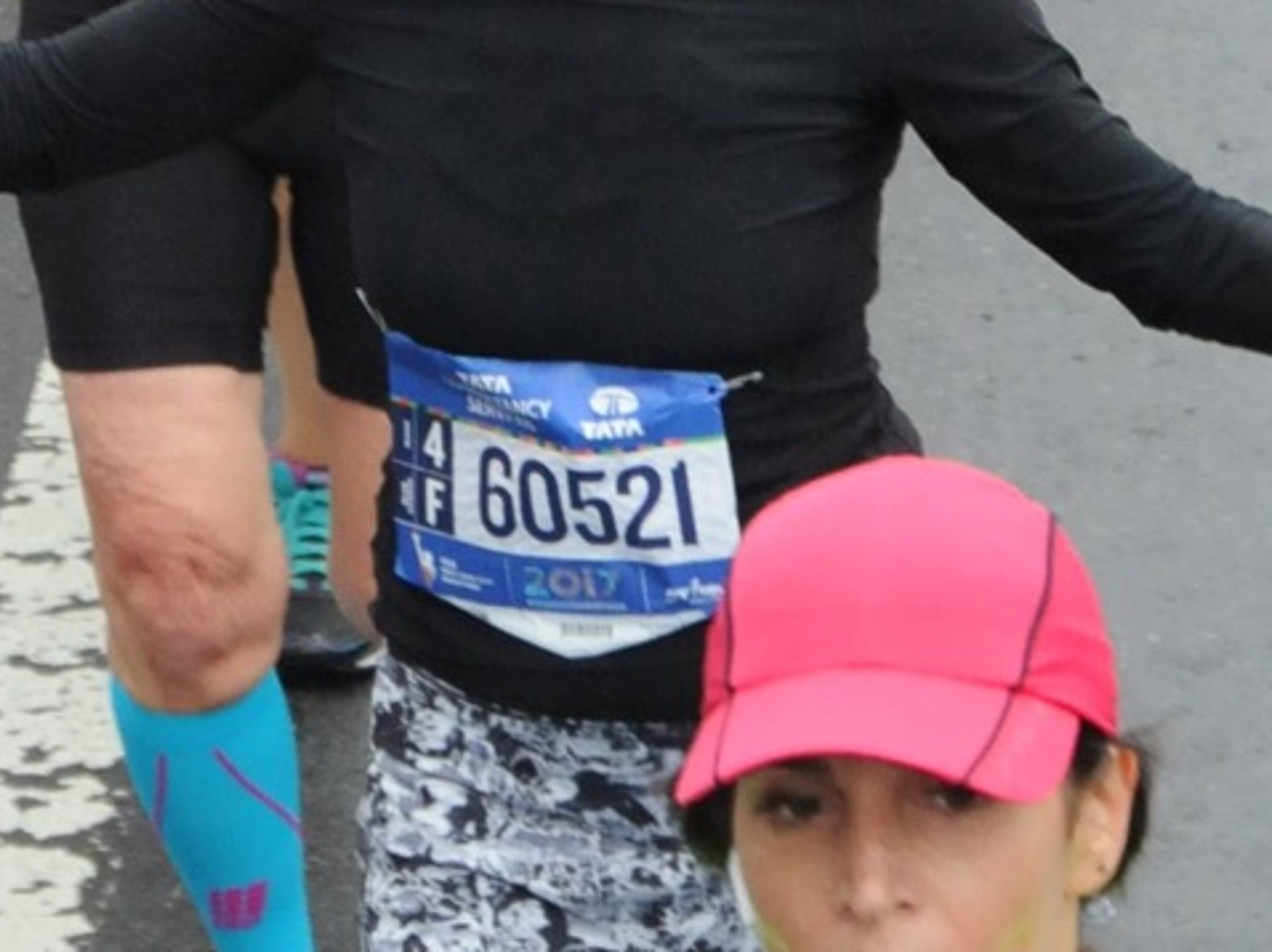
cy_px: -93
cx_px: 217
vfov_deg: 3.7
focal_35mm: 398
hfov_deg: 5.0
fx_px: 14618
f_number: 7.1
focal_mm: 66
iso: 1250
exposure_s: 1/400
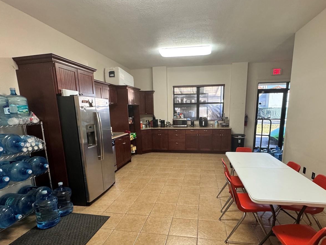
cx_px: 173
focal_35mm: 19
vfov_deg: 68.1
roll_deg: +0.7
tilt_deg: -11.5
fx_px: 179
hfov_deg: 84.6
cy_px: 146
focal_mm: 2.22
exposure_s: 1/60
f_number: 2.2
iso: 320
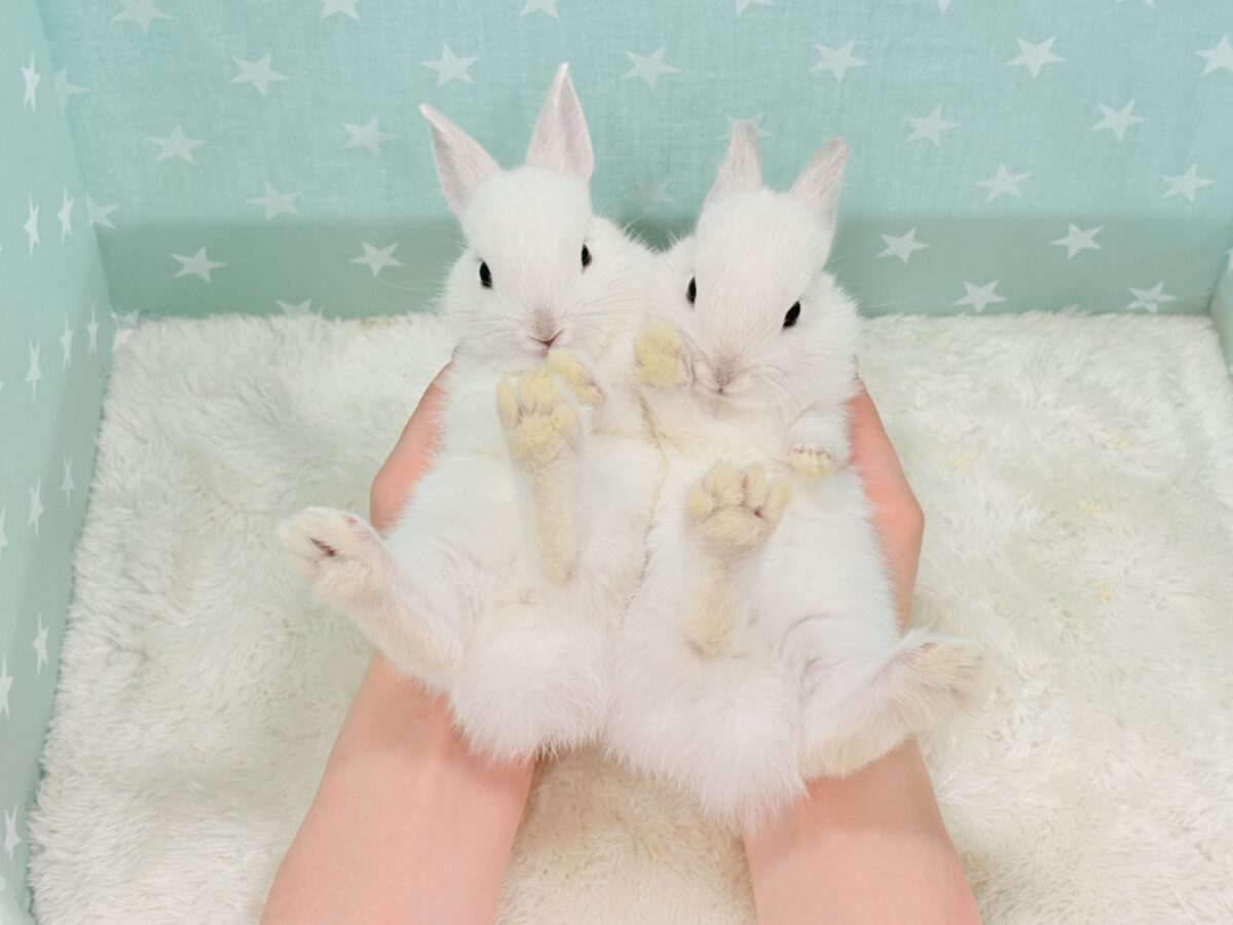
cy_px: 462
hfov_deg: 36.8
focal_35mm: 52
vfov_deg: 28.0
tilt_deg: -50.1
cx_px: 616
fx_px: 1852
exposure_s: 1/100
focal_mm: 5.96
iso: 64
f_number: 1.6
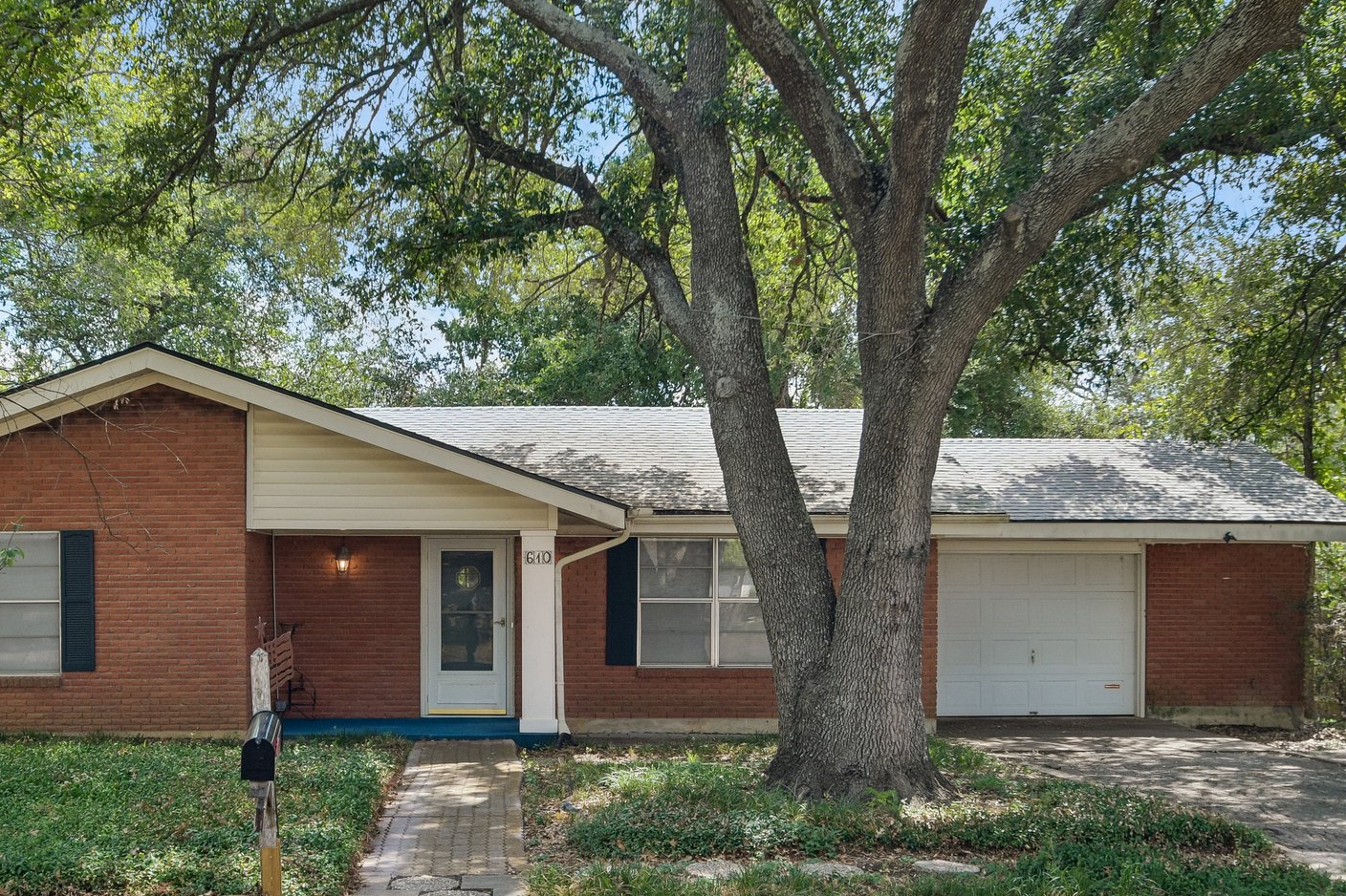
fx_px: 1794
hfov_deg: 41.0
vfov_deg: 28.0
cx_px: 544
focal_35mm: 48
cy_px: 537
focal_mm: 22
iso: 400
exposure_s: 1/160
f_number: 8
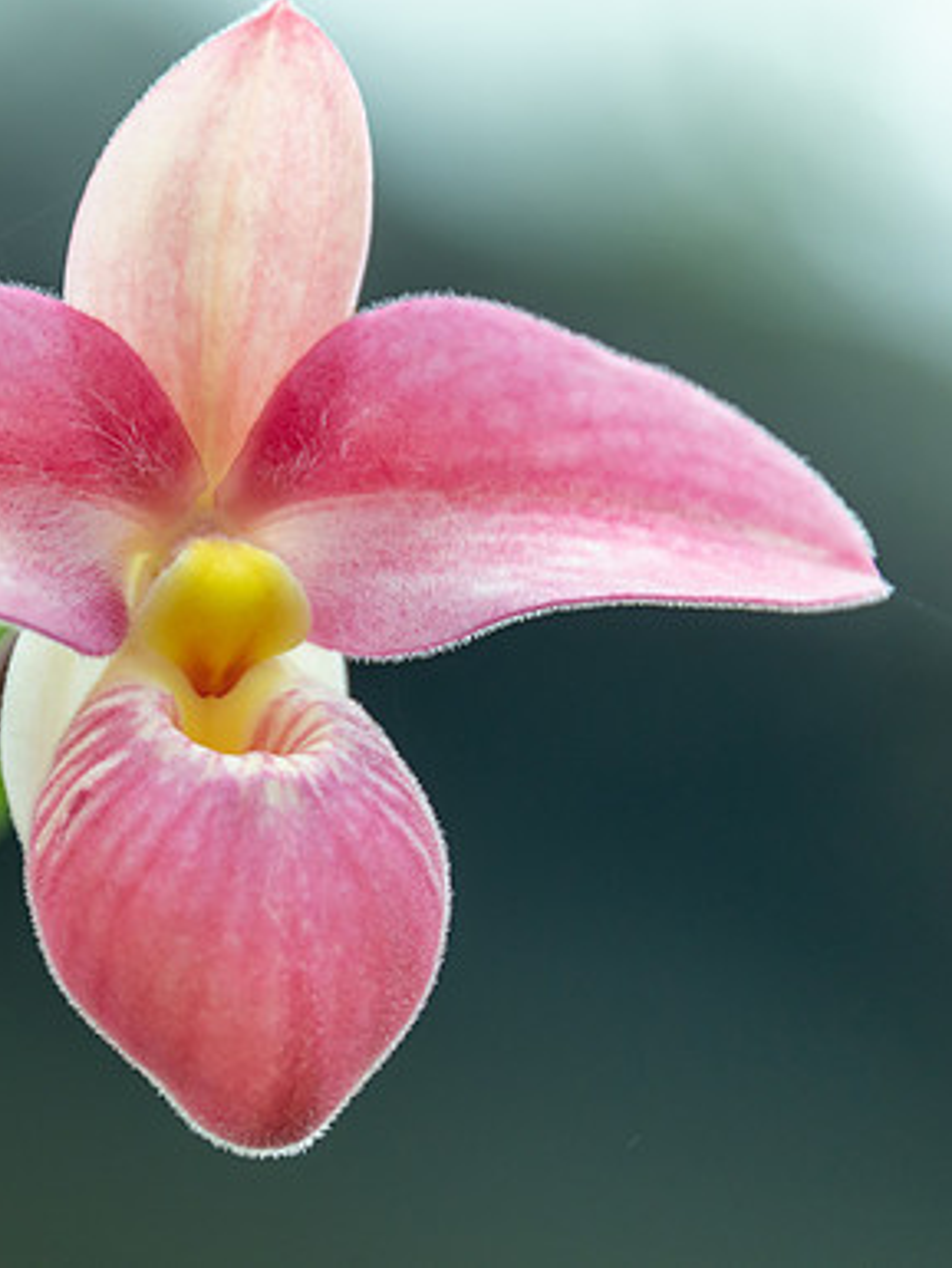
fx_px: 31884
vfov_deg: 2.3
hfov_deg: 1.7
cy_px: 634
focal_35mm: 870
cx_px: 155
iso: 500
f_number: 6.3
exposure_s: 1/320
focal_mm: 400
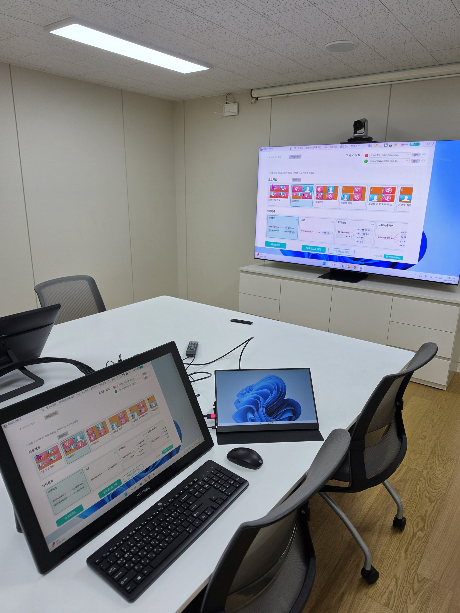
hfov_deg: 58.9
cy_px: 306
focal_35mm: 23
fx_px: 408
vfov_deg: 73.9
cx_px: 230
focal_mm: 6.5
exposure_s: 1/60
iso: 12
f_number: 1.4
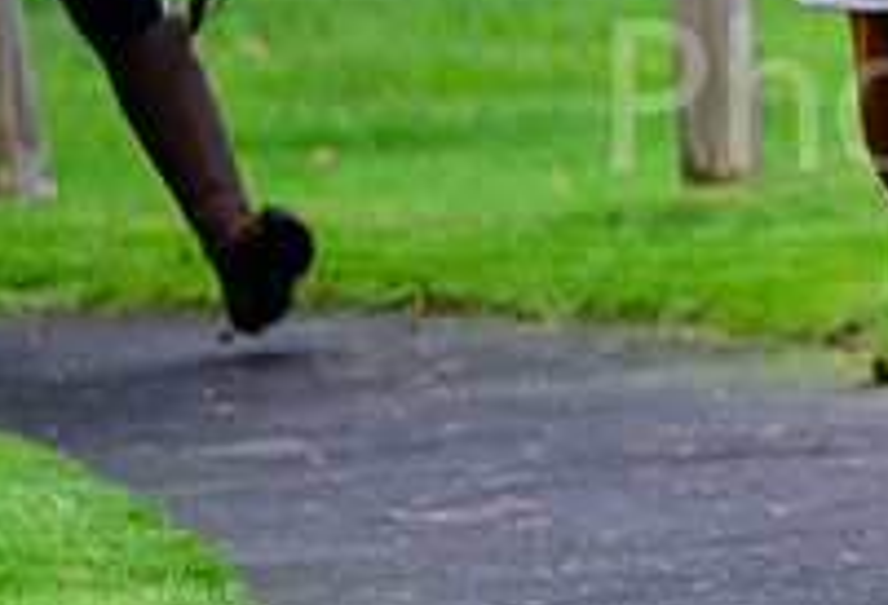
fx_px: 30052
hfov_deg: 1.7
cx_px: 1638
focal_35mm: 1210
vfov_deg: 1.2
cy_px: -140
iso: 2000
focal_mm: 310
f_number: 5.3
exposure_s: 1/1600
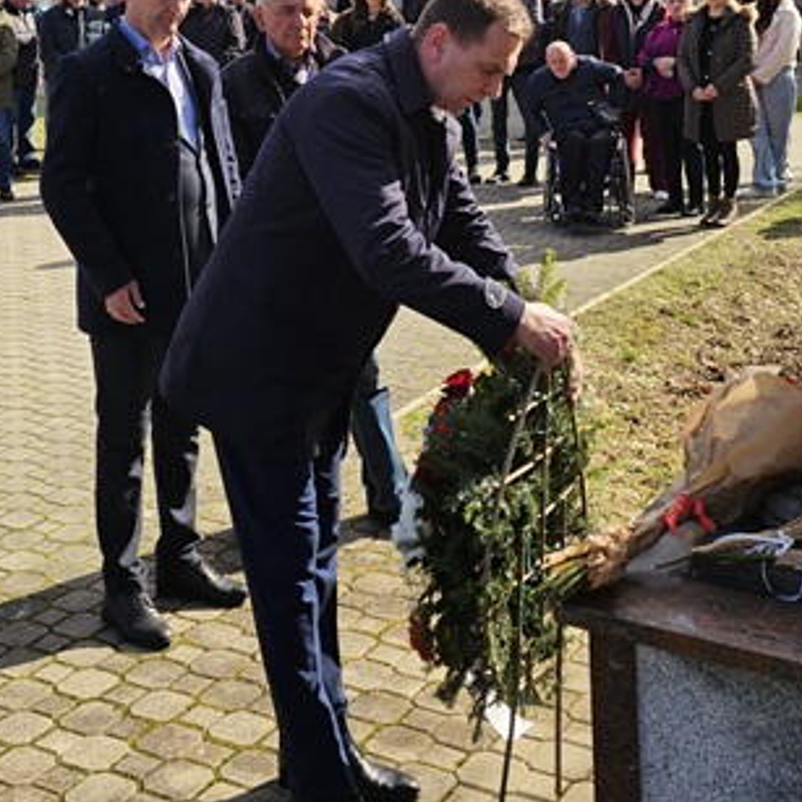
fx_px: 1389
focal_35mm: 53
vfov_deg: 30.2
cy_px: 24
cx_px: 337
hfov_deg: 32.1
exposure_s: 1/427
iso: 10
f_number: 1.7
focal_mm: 6.3
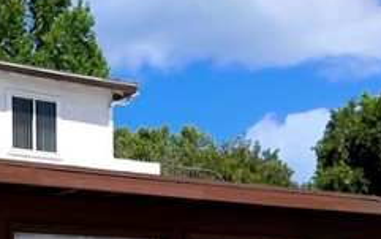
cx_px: 60
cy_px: 319
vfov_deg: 15.8
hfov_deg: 25.8
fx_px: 810
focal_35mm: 78
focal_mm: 12
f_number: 14
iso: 800
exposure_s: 1/800
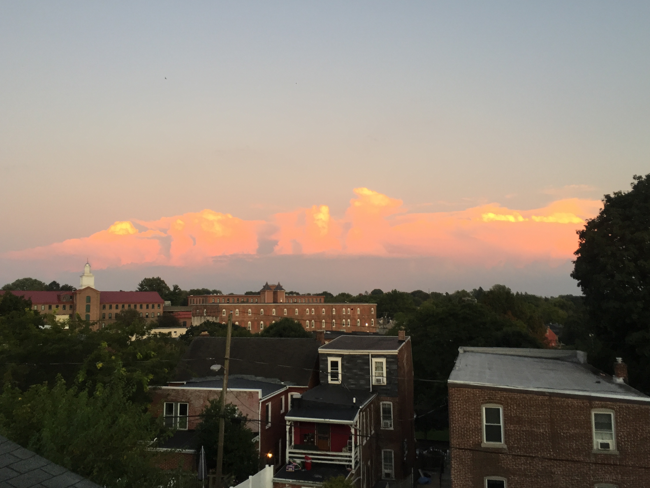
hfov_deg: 56.8
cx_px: 318
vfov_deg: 44.2
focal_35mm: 32
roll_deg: -1.3
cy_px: 245
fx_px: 601
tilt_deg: +5.3
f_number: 2.2
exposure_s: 1/40
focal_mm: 4.15
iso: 32
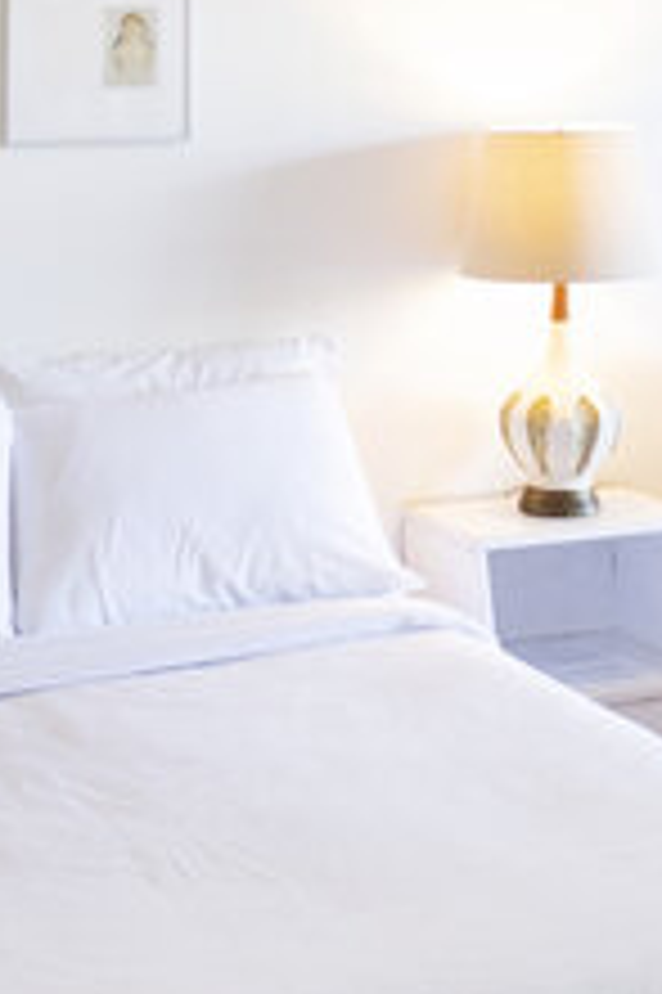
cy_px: -130
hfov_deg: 16.7
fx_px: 2238
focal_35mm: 81
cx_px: 545
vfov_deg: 23.4
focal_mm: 18.3
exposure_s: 1/40
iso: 160
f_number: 2.8
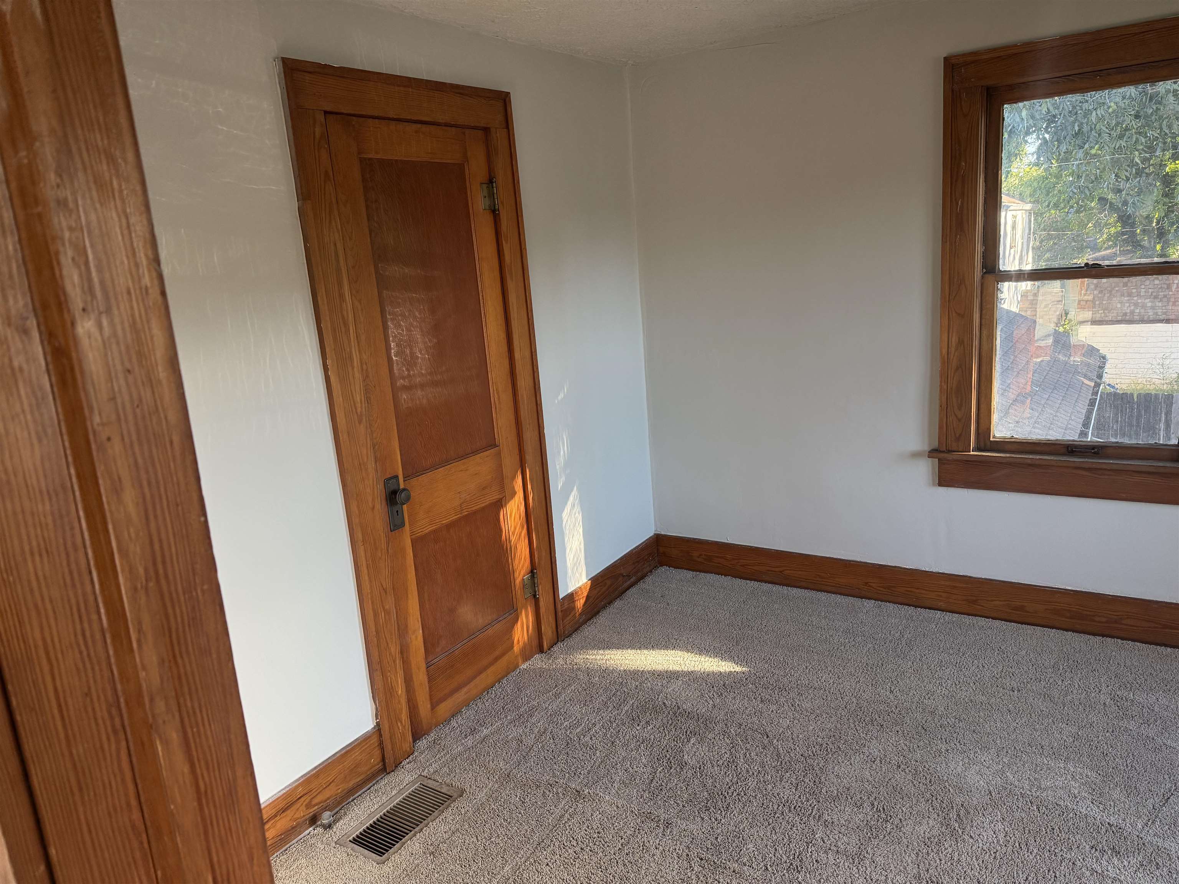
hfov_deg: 71.6
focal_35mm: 24
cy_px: 442
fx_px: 817
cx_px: 590
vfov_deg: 56.8
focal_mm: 6.76
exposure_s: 1/164
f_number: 1.78
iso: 200
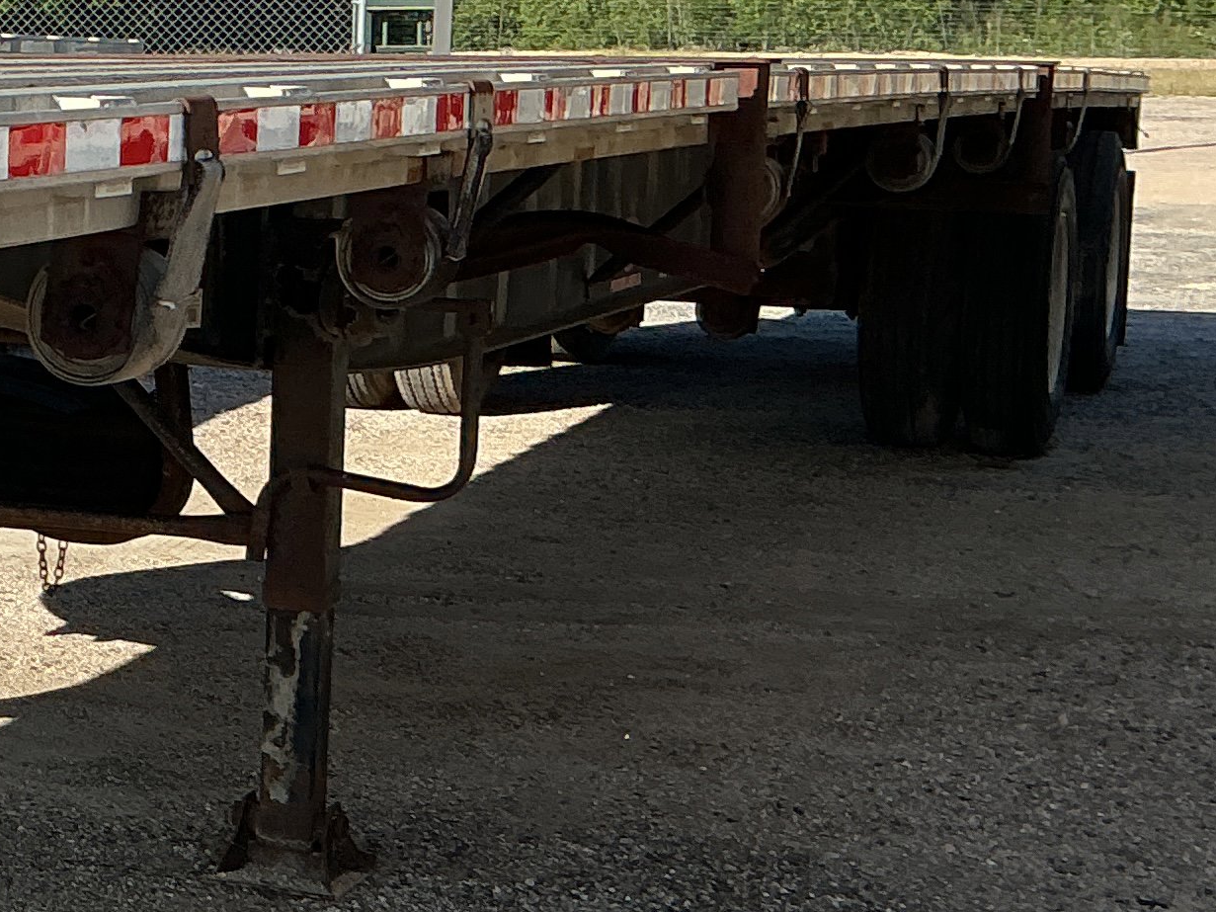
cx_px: -469
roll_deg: +3.8
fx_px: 3337
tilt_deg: -2.8
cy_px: 368
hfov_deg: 18.8
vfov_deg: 15.5
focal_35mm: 95
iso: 25
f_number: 1.8
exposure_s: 1/1250
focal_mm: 3
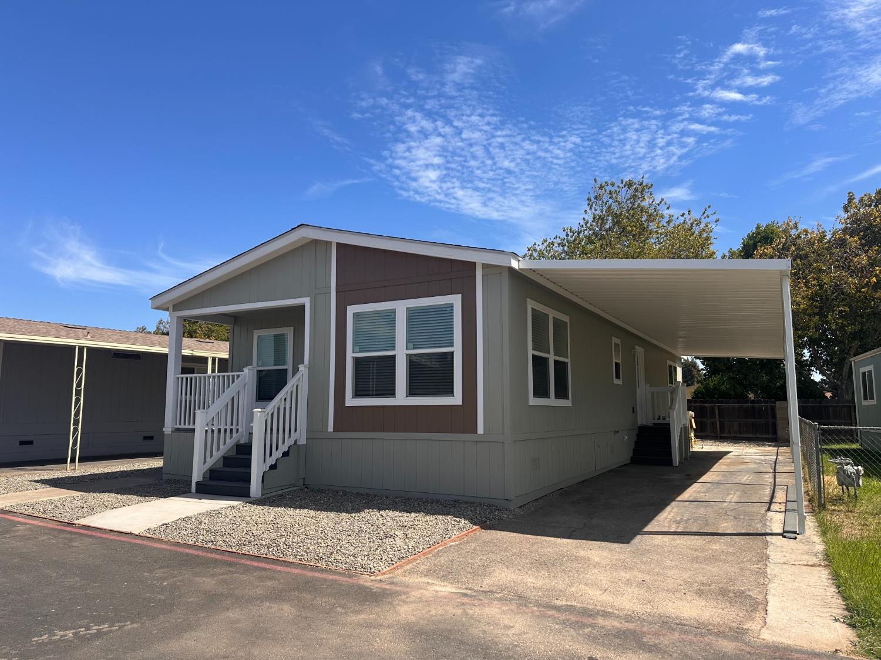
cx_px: 440
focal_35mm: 24
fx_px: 611
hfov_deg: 71.6
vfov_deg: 56.8
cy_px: 330
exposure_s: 1/4184
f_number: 1.78
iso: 80
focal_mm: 6.86
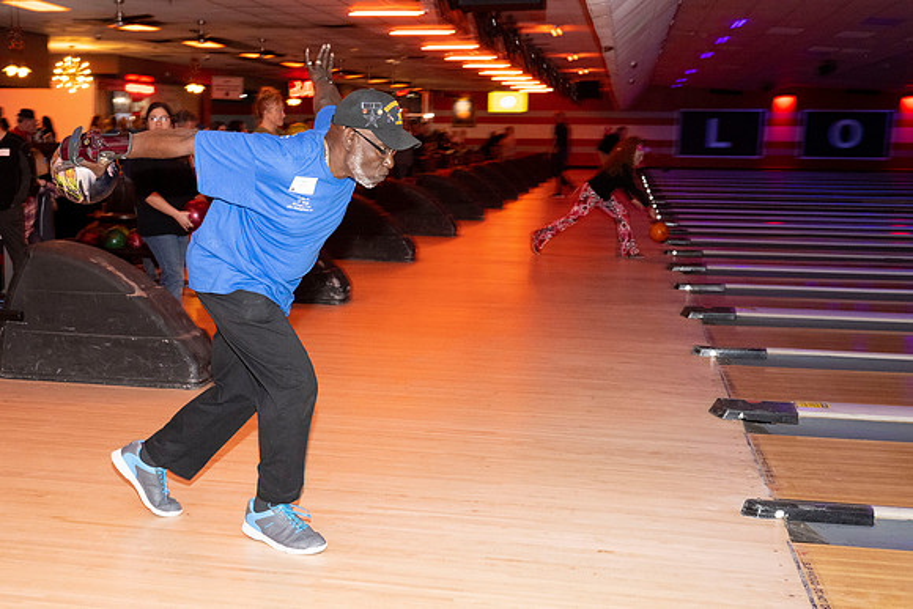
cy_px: 374
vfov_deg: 27.6
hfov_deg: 40.3
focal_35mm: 49
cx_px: 350
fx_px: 1235
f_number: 5.6
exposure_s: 1/100
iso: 2000
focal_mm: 37
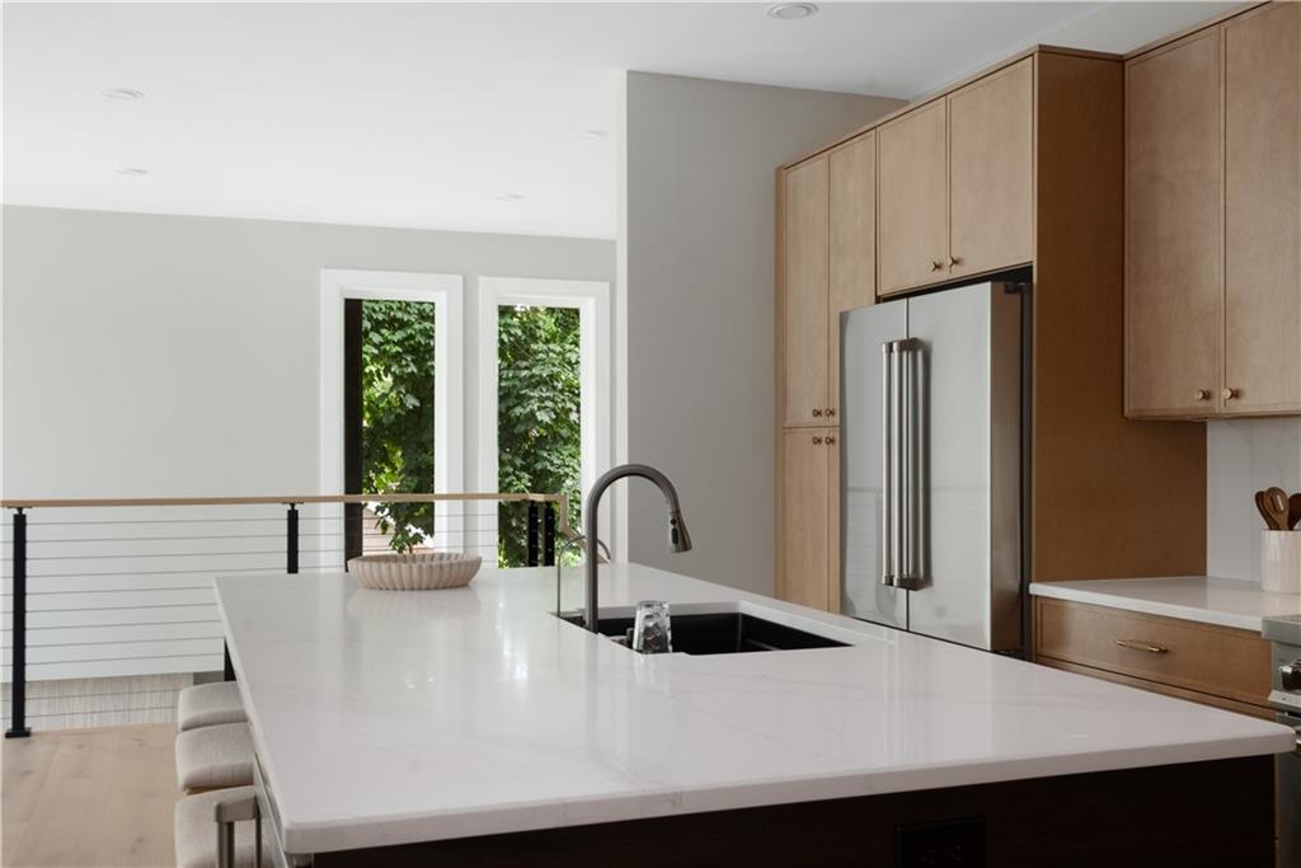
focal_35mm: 36
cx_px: 650
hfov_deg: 53.1
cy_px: 434
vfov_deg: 36.9
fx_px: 1301
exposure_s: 1/4
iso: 400
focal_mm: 24
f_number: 10
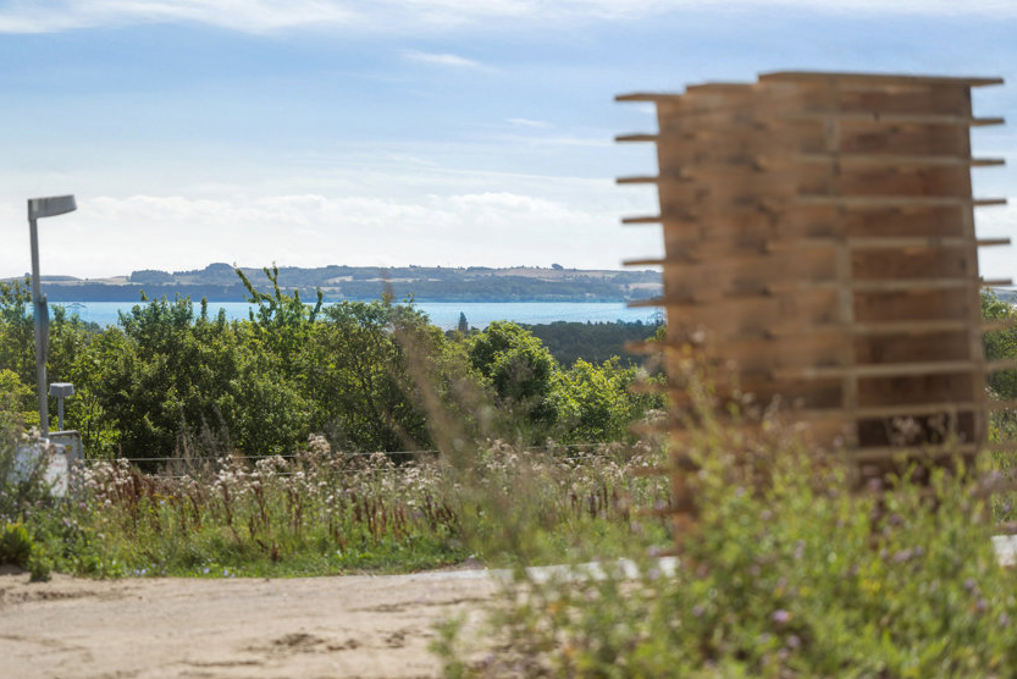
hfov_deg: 14.2
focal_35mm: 144
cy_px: 319
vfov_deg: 9.5
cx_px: 410
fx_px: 4069
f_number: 4
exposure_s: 1/800
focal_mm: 120
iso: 64
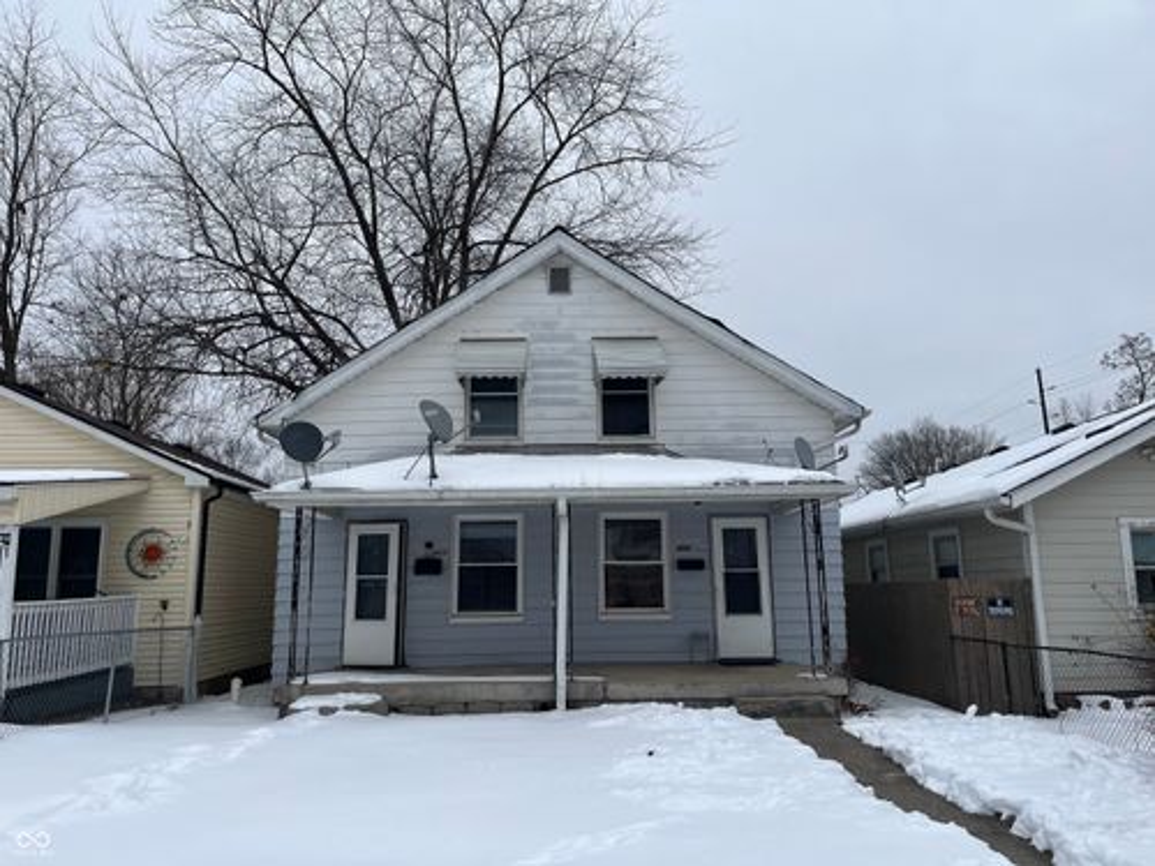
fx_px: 868
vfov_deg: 53.1
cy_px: 433
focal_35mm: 26
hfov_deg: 67.3
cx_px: 578
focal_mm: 5.1
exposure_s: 1/3311
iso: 50
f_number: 1.6
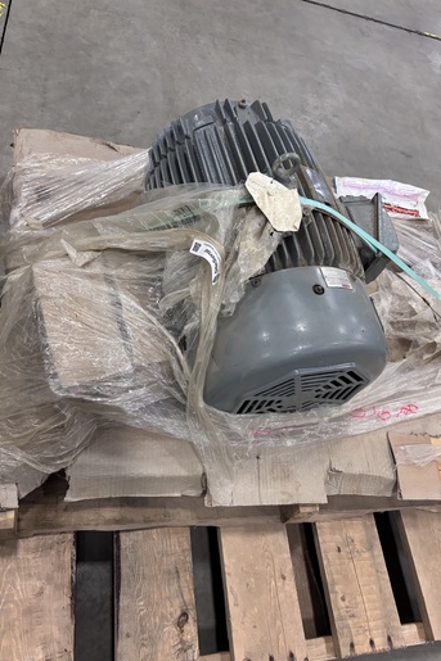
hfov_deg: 46.4
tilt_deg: -55.0
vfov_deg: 65.5
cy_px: 341
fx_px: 515
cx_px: 230
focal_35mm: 28
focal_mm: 5.96
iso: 320
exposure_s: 1/60
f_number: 1.6
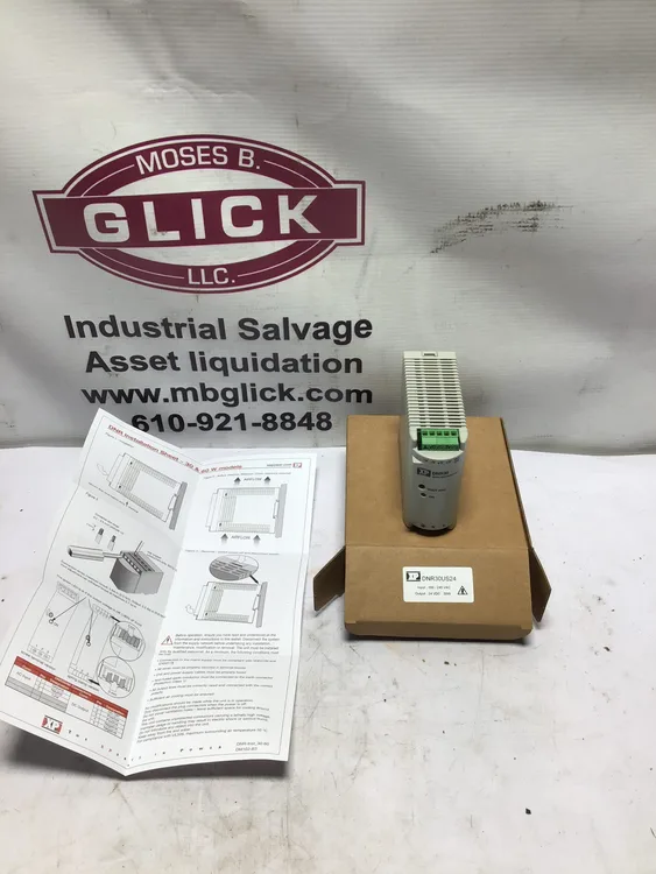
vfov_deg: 58.3
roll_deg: +1.4
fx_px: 783
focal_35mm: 31
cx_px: 328
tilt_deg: -39.2
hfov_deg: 45.5
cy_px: 437
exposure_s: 1/121
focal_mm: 3.3
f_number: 2.4
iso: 25
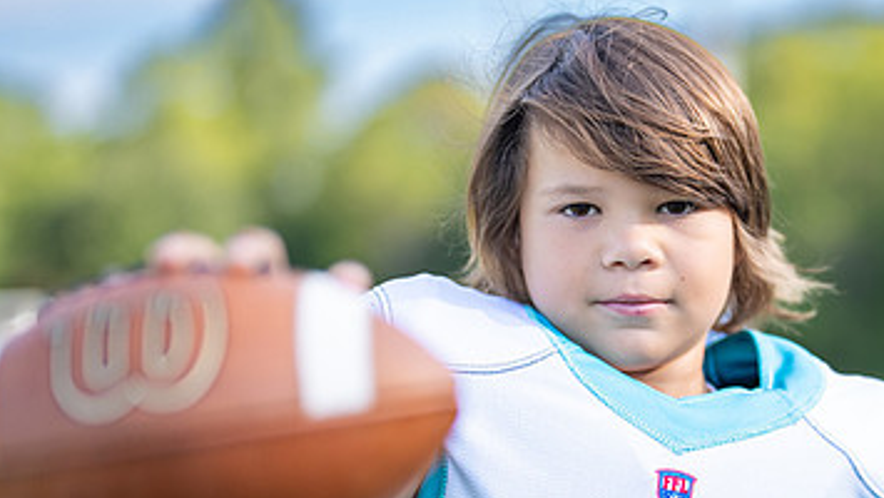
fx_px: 2626
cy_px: 433
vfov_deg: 10.8
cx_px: 675
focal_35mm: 112
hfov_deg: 19.0
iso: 100
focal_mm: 50
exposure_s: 1/2000
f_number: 1.2
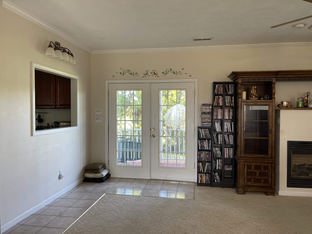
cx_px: 156
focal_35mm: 25
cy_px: 117
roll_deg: -0.7
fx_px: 225
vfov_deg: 54.9
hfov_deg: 69.4
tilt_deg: -2.3
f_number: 1.6
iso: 80
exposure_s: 1/60
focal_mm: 5.1
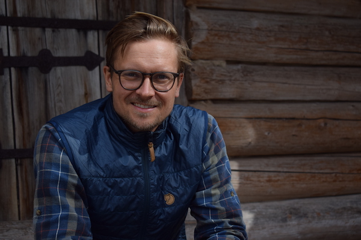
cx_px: 180
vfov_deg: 18.9
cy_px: 120
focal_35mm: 72
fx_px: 722
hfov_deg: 28.1
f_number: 5.3
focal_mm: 48
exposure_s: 1/320
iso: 100
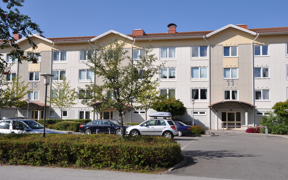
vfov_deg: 32.0
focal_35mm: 40
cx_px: 145
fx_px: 314
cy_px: 85
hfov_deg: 49.3
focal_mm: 26
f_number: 10
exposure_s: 1/400
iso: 200
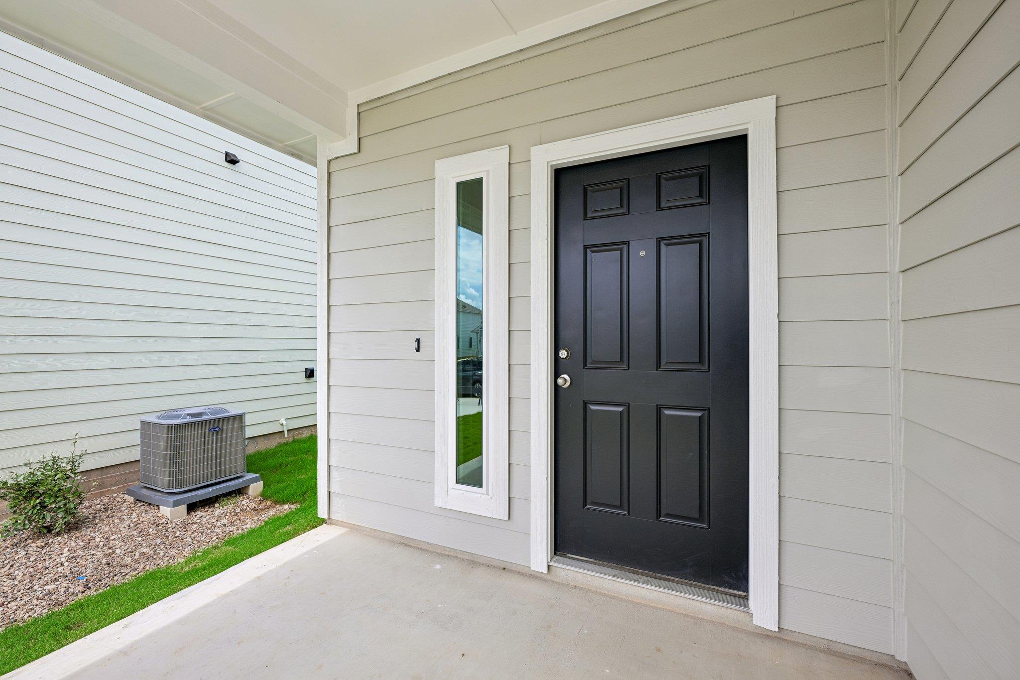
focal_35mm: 15
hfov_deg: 100.4
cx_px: 510
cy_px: 340
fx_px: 425
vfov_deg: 77.3
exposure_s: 1/250
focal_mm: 15
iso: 100
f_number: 6.7
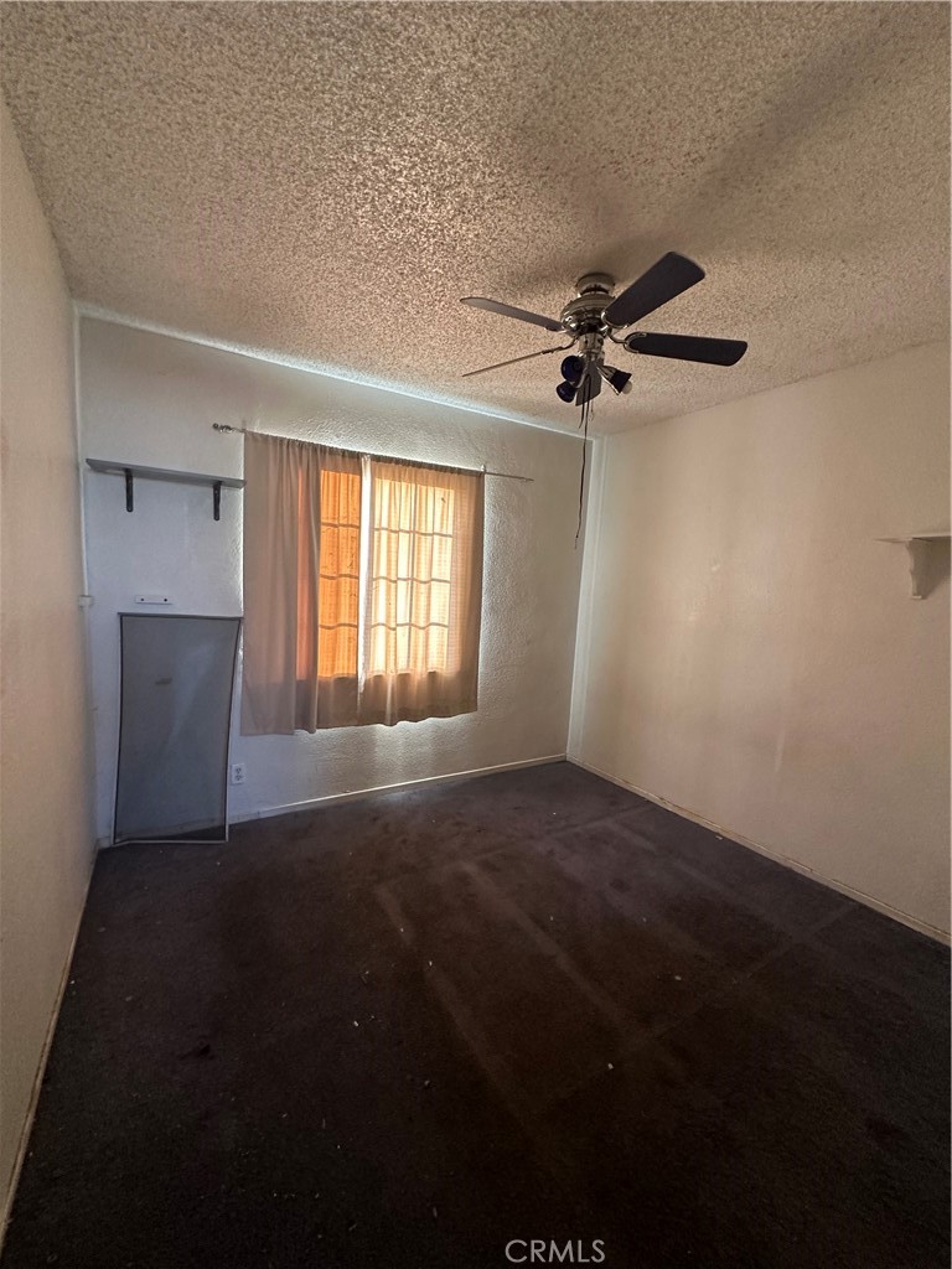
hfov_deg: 85.7
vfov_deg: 102.1
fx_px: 513
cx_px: 476
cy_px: 634
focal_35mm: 14
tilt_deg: -6.0
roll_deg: -3.9
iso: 320
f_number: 2.2
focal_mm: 2.22
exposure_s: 1/62
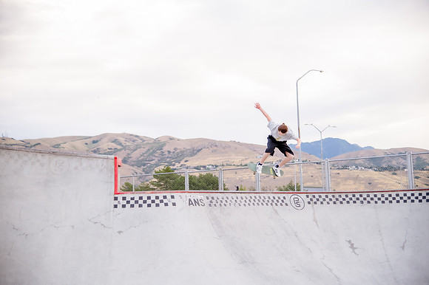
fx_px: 834
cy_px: 142
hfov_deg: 28.9
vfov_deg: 19.4
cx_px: 214
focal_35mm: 70
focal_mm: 70
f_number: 4
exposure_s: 1/640
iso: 2500
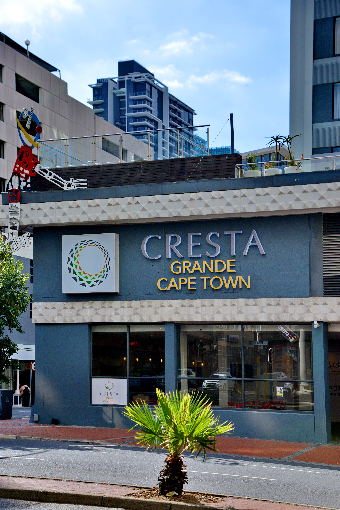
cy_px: 255
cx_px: 170
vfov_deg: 32.4
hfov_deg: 21.9
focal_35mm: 62
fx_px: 878
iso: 320
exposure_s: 1/1250
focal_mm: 62
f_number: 7.1
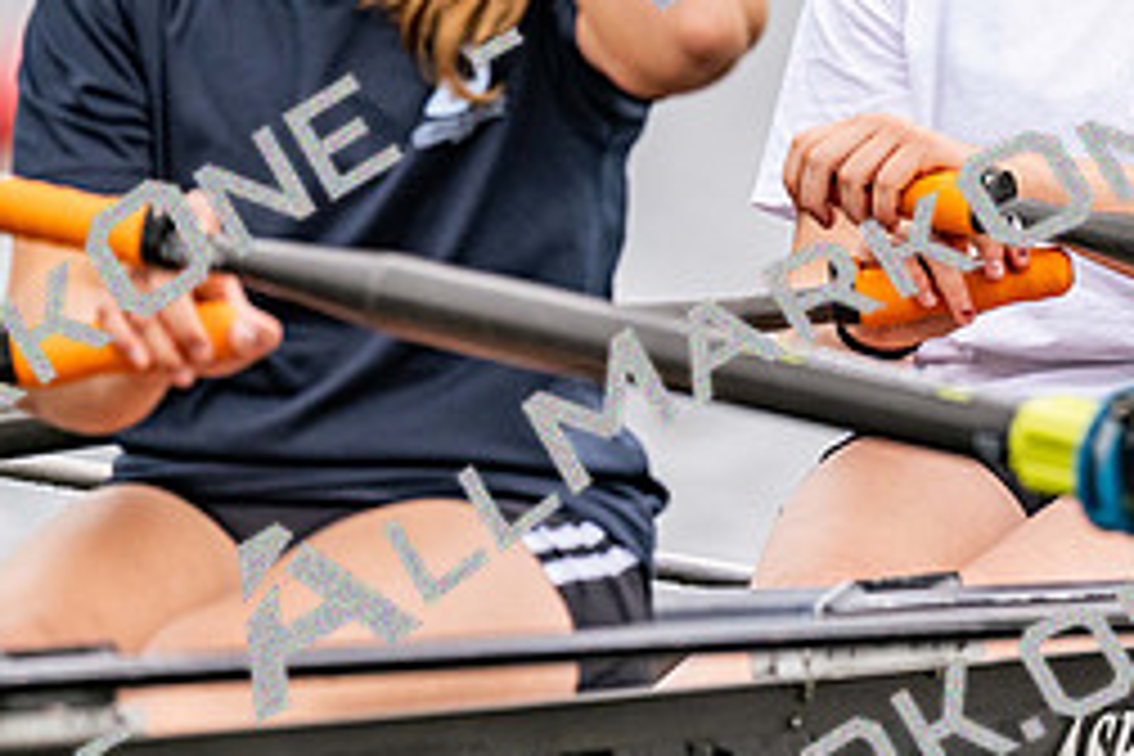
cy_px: 25
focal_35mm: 1379
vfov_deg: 1.0
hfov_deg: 1.5
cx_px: 1152
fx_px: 43435
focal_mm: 600
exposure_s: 1/2500
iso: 640
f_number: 4
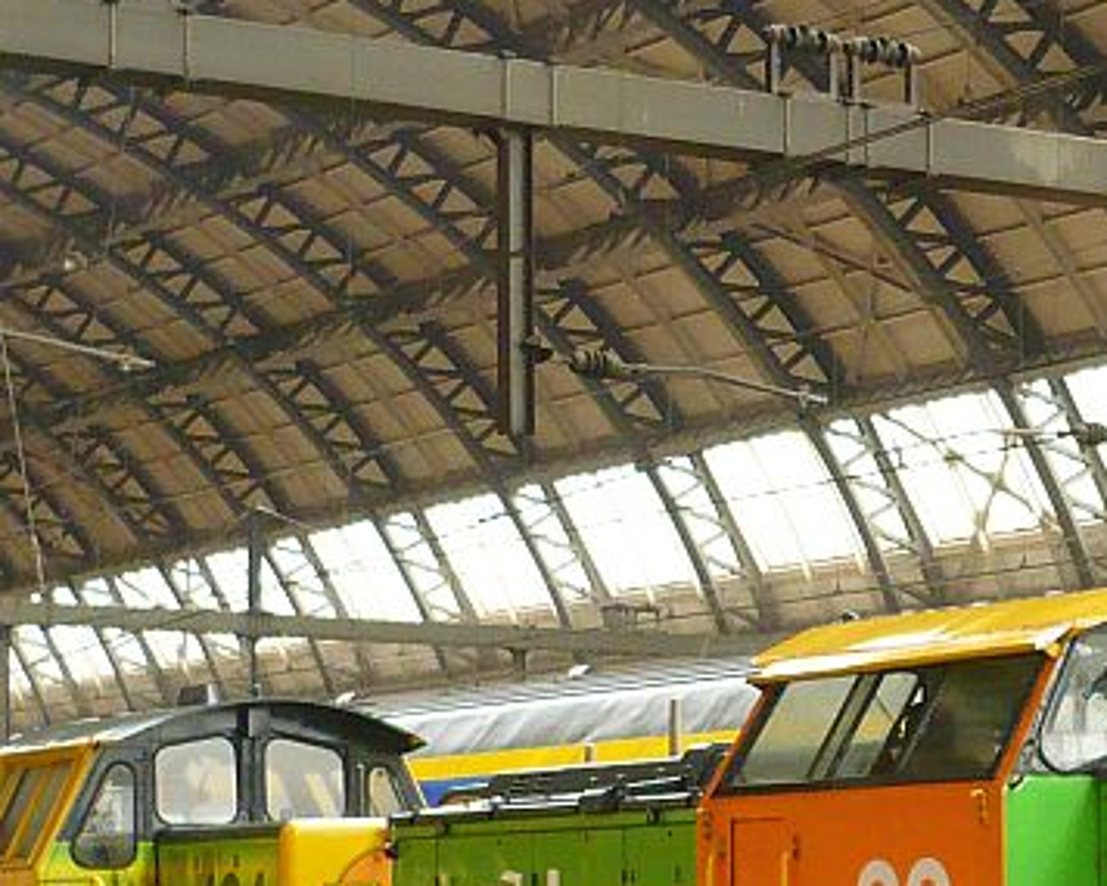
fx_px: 3769
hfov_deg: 16.3
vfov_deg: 13.3
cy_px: 780
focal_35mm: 115
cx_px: 1169
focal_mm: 5.8
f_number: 2.8
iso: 200
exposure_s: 1/6
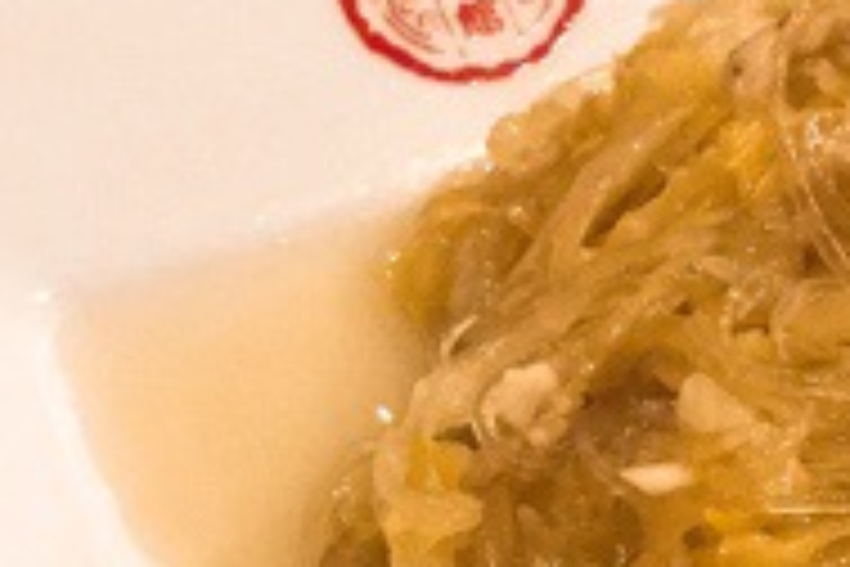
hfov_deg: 17.5
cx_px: 1115
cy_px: 756
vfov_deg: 12.2
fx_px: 2573
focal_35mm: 109
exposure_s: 1/30
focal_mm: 3.3
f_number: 2.4
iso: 250
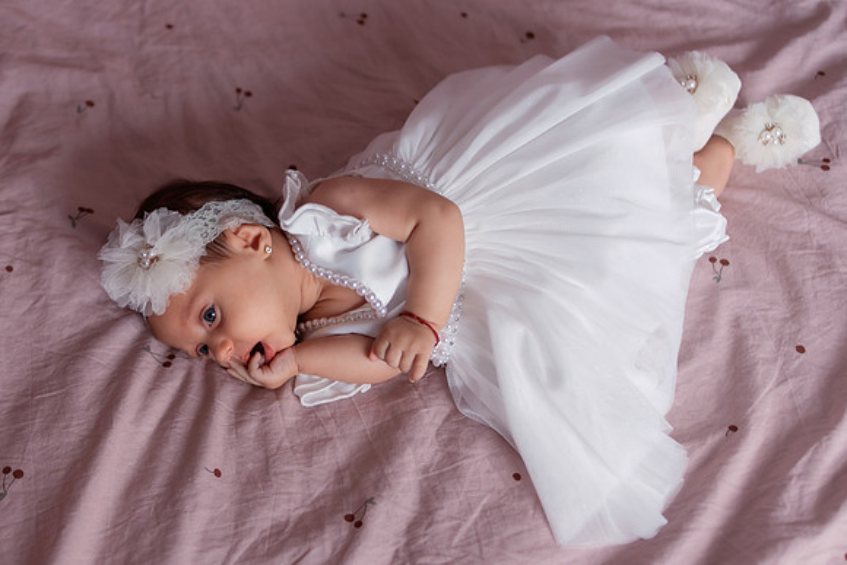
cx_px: 228
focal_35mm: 51
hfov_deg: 37.9
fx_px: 1204
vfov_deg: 26.4
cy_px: 321
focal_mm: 35
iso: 160
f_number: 1.8
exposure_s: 1/200
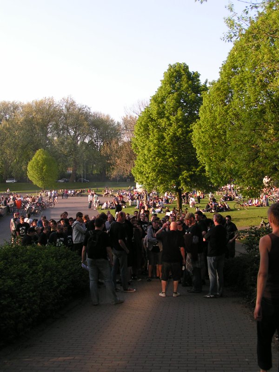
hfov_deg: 37.7
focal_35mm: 38
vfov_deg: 49.0
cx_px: 140
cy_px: 186
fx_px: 408
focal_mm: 5.8
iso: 50
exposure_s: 1/80
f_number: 5.6
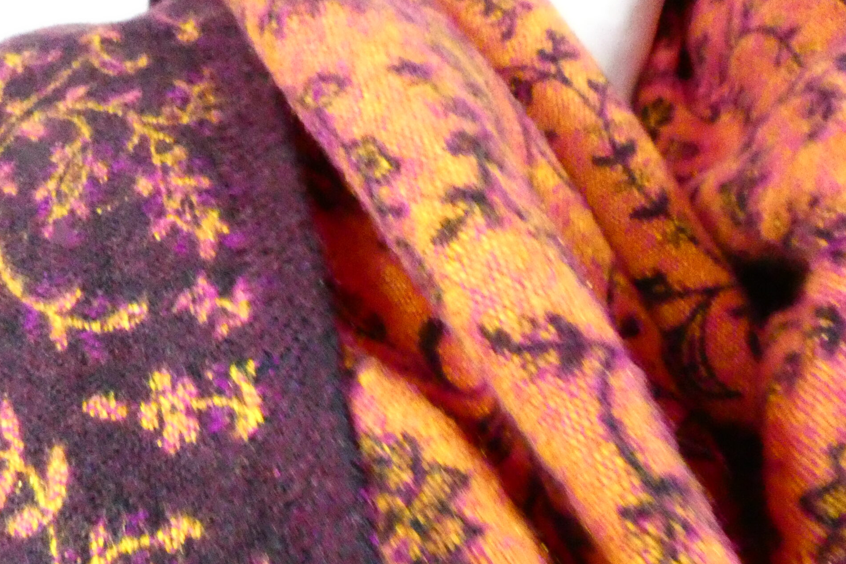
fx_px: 658
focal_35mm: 28
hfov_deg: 65.5
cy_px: 562
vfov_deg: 40.7
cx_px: 423
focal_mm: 3.6
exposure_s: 1/60
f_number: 7.1
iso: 3200
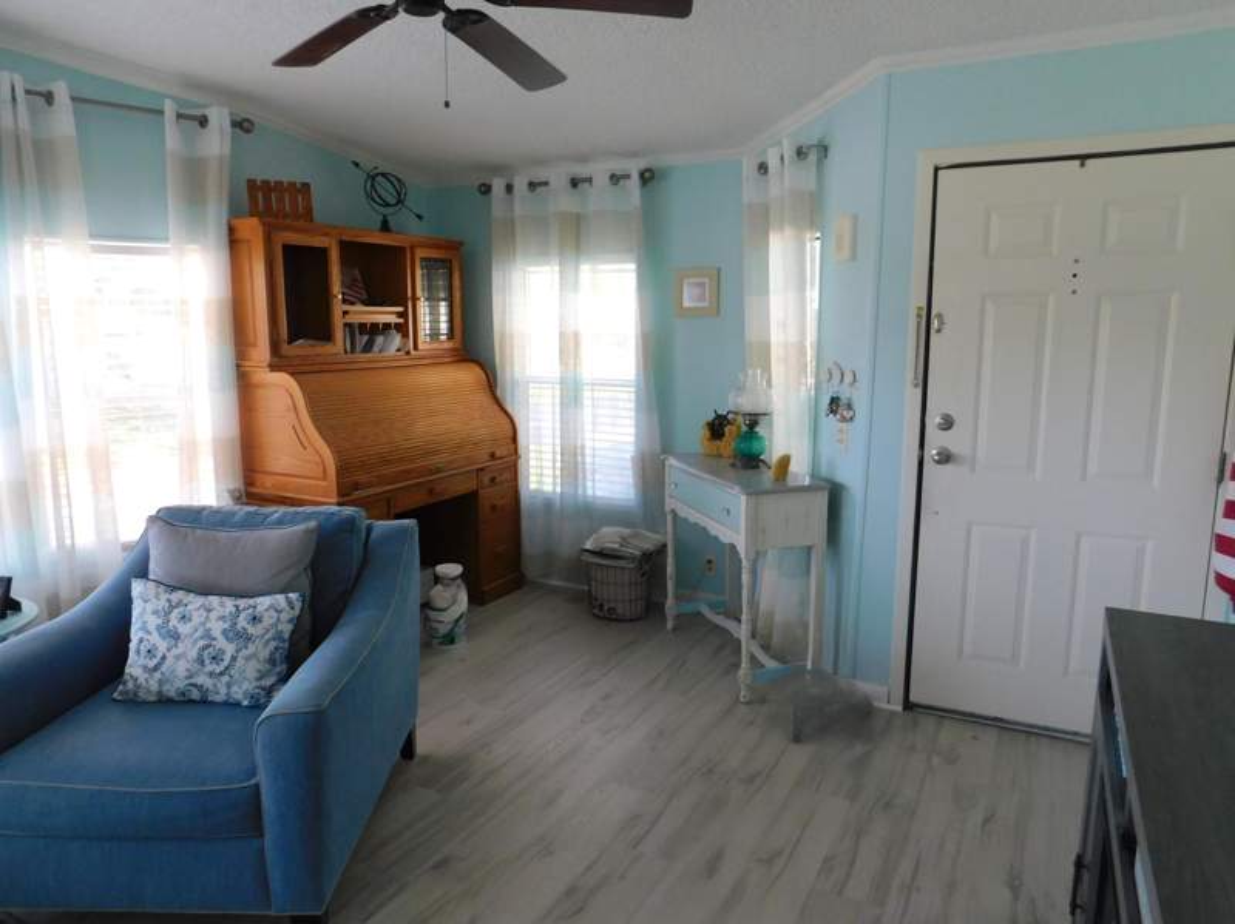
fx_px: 820
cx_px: 618
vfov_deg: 58.8
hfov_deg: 74.0
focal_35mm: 23
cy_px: 462
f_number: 3
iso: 125
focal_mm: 4
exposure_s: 1/50
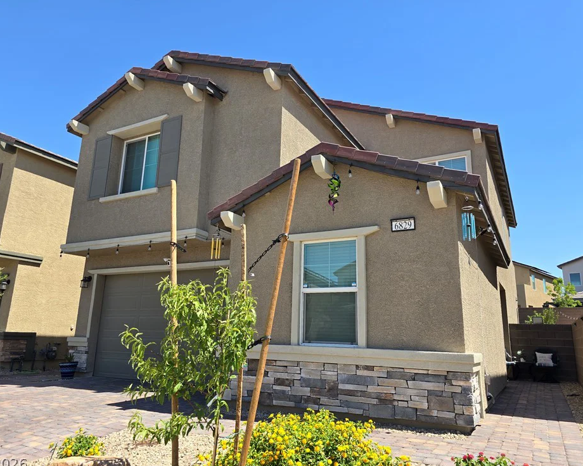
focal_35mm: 25
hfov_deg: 68.1
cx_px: 282
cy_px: 230
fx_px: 431
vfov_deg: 56.8
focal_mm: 6.3
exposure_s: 1/509
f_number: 1.7
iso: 12
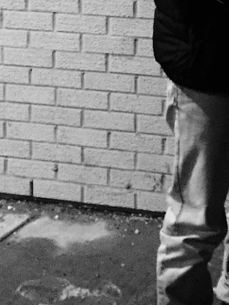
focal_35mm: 98
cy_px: -23
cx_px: 292
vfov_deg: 19.3
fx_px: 864
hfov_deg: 14.5
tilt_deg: -7.3
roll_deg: -0.8
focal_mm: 4.15
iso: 400
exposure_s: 1/15
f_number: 2.2
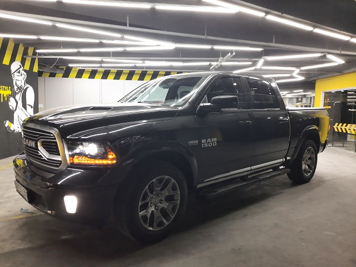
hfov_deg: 69.4
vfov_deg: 54.9
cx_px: 178
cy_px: 134
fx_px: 257
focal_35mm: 25
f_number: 2
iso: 250
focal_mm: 4.6
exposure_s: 1/50
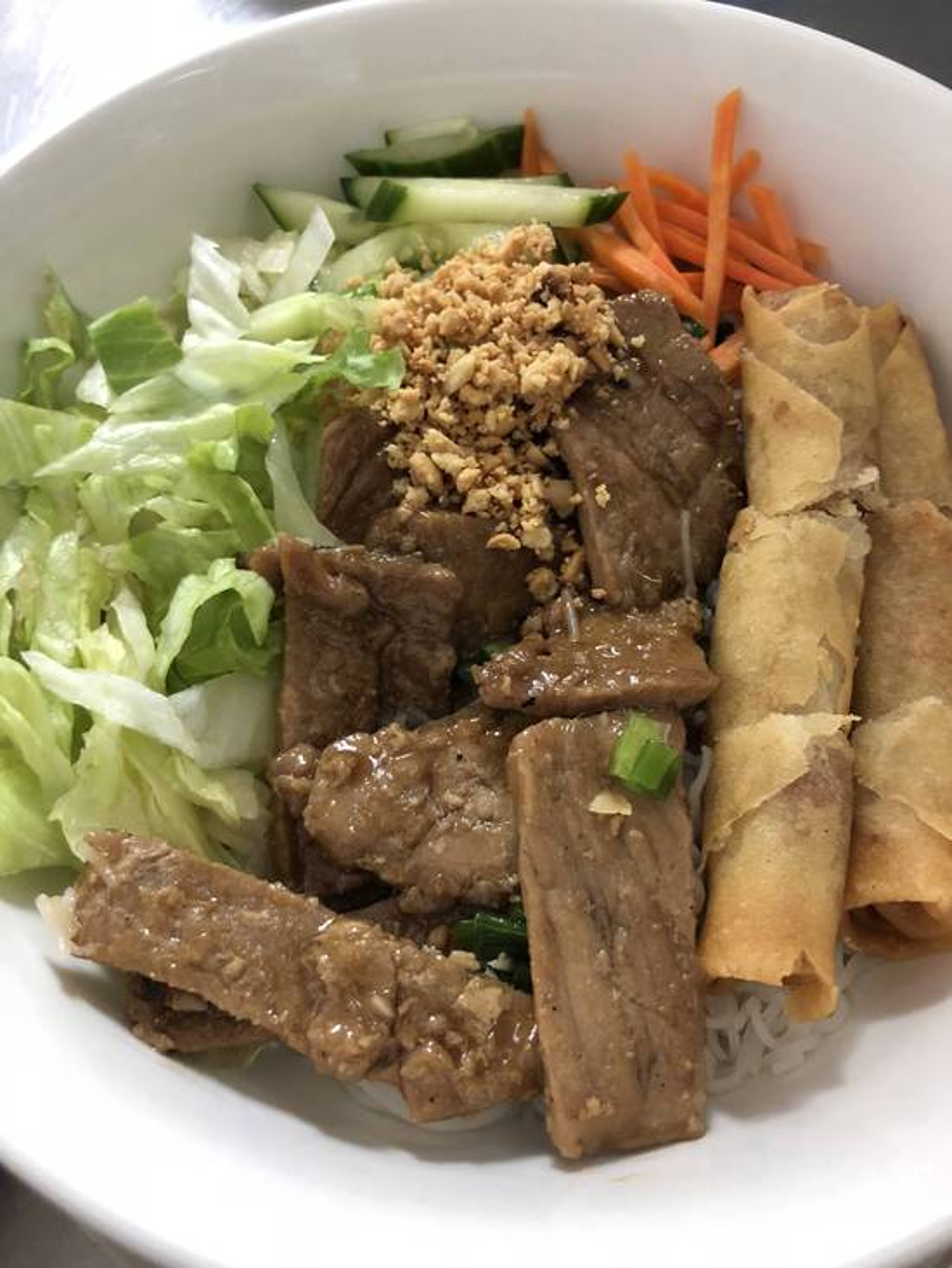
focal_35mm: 28
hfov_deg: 49.8
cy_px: 634
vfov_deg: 63.4
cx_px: 476
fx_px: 1026
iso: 100
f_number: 1.8
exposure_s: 1/9
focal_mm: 3.99
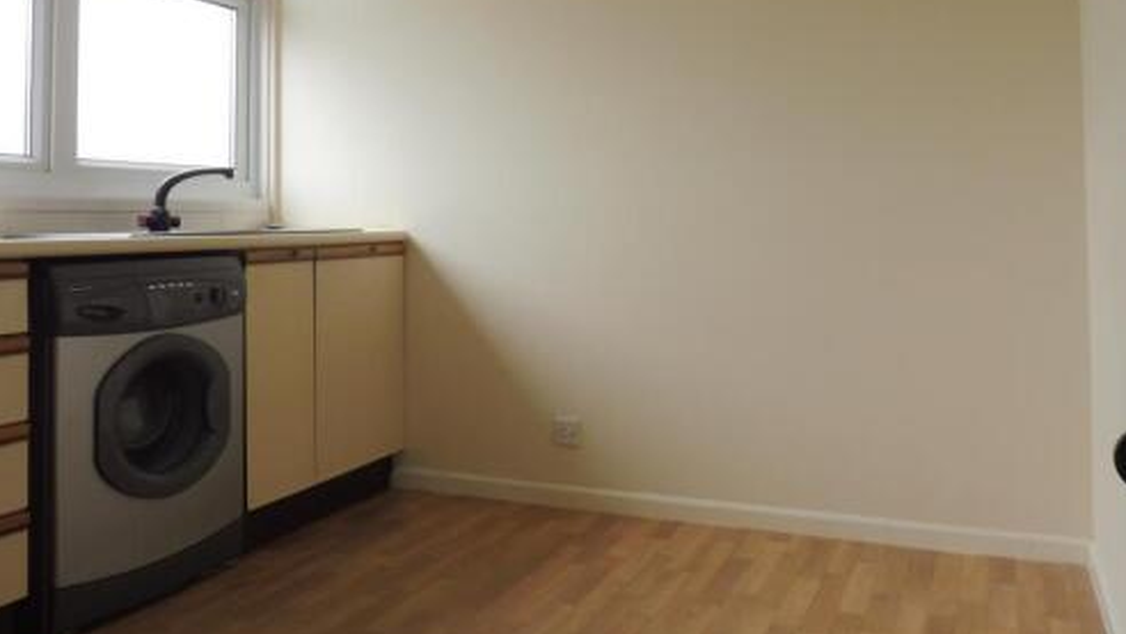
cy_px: 175
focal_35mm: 31
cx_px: 576
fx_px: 926
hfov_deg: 62.6
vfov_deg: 37.1
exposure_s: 1/100
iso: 100
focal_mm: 4.3
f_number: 3.5
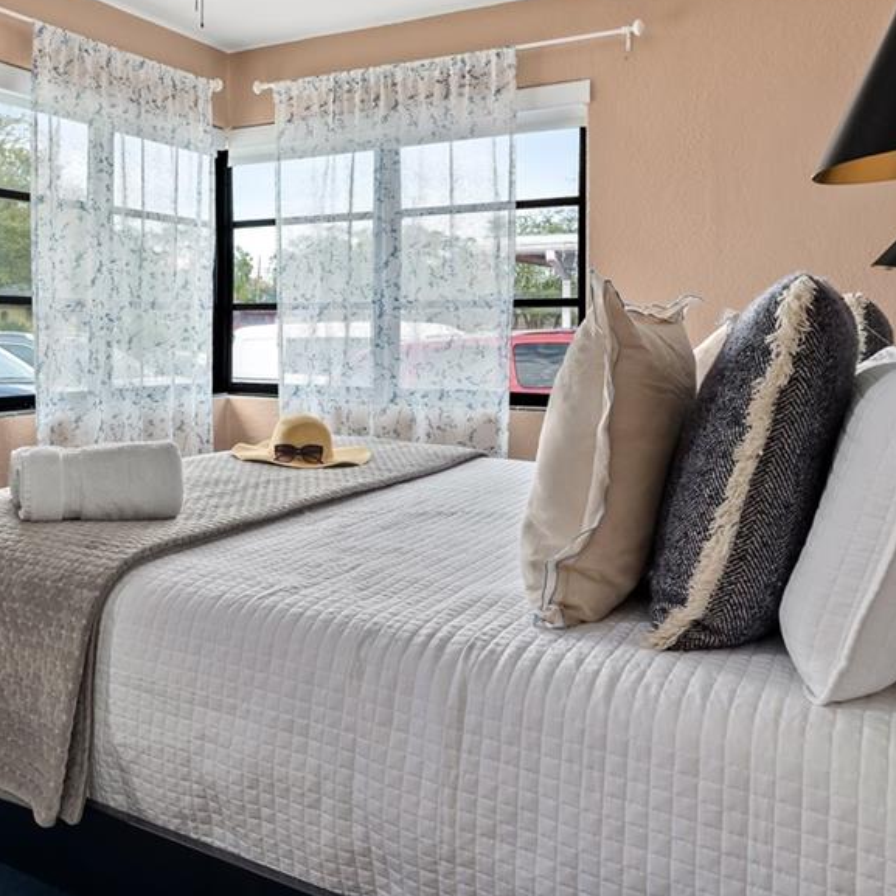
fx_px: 966
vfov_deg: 49.2
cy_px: 332
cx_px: 193
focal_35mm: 33
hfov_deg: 47.3
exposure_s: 1
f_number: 10
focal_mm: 14
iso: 200
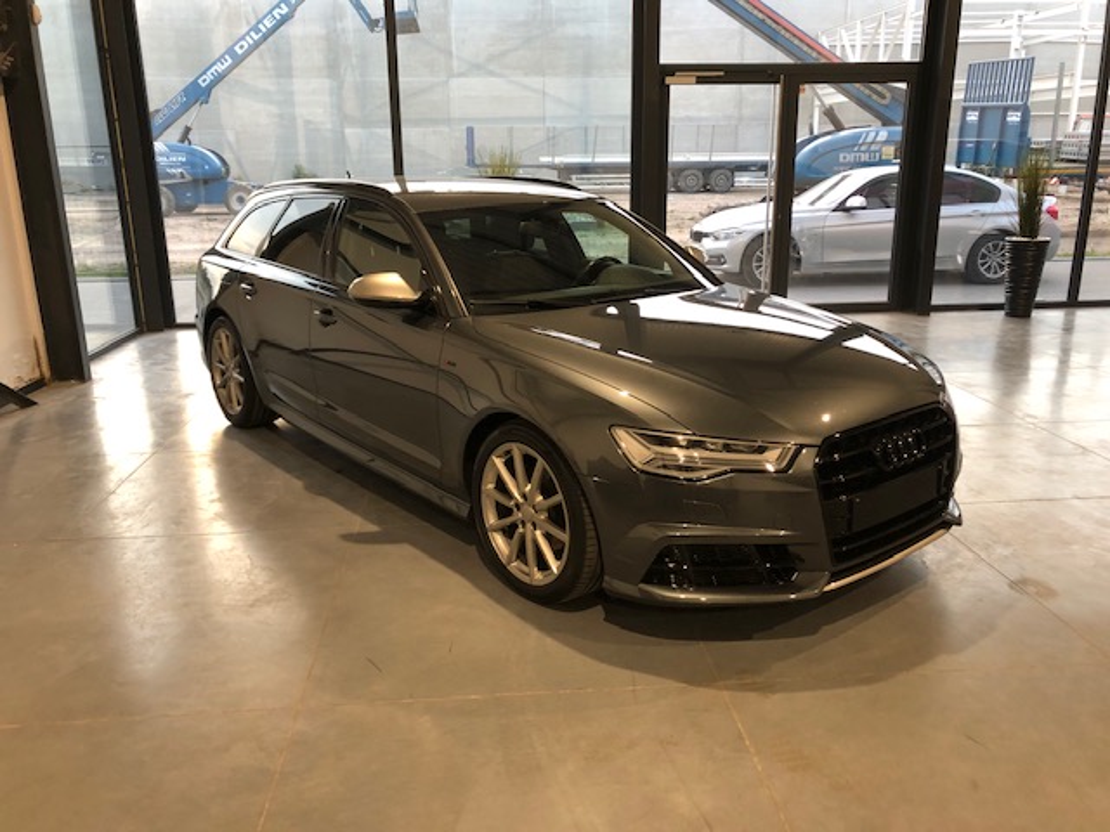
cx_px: 555
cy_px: 416
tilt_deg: -16.0
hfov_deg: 63.4
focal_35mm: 28
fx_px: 898
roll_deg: +0.8
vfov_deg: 49.7
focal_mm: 3.99
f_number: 1.8
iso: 32
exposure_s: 1/25
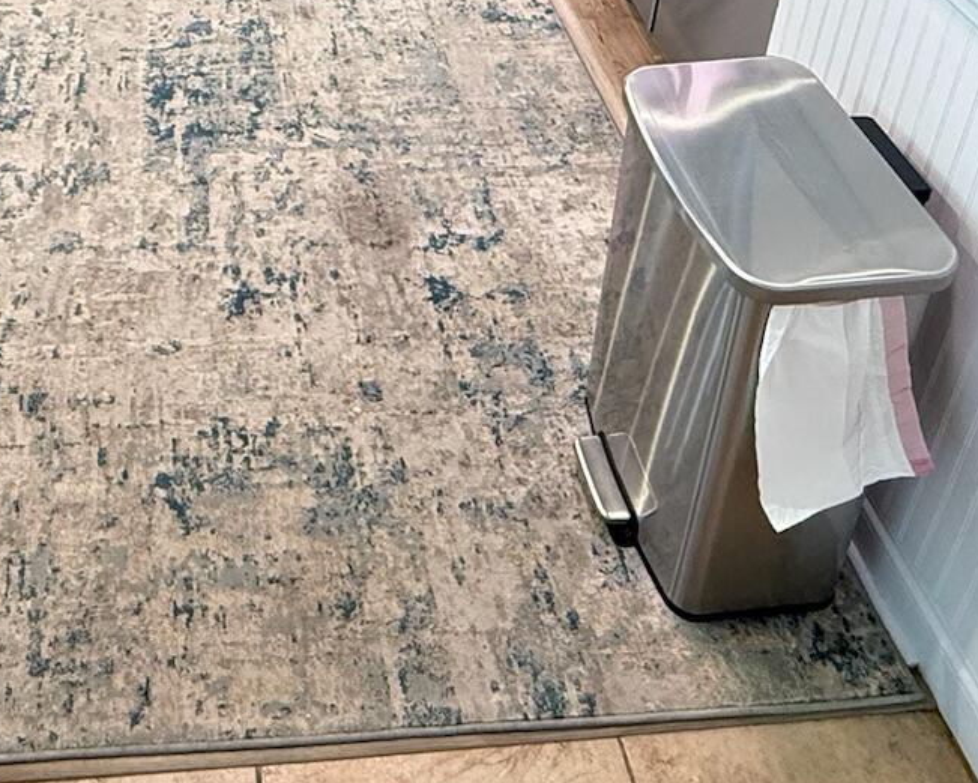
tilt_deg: -26.2
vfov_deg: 30.1
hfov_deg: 41.6
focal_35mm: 43
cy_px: -141
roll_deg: -0.4
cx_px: 242
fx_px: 1245
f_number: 2.2
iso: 500
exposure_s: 1/60
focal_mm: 2.22
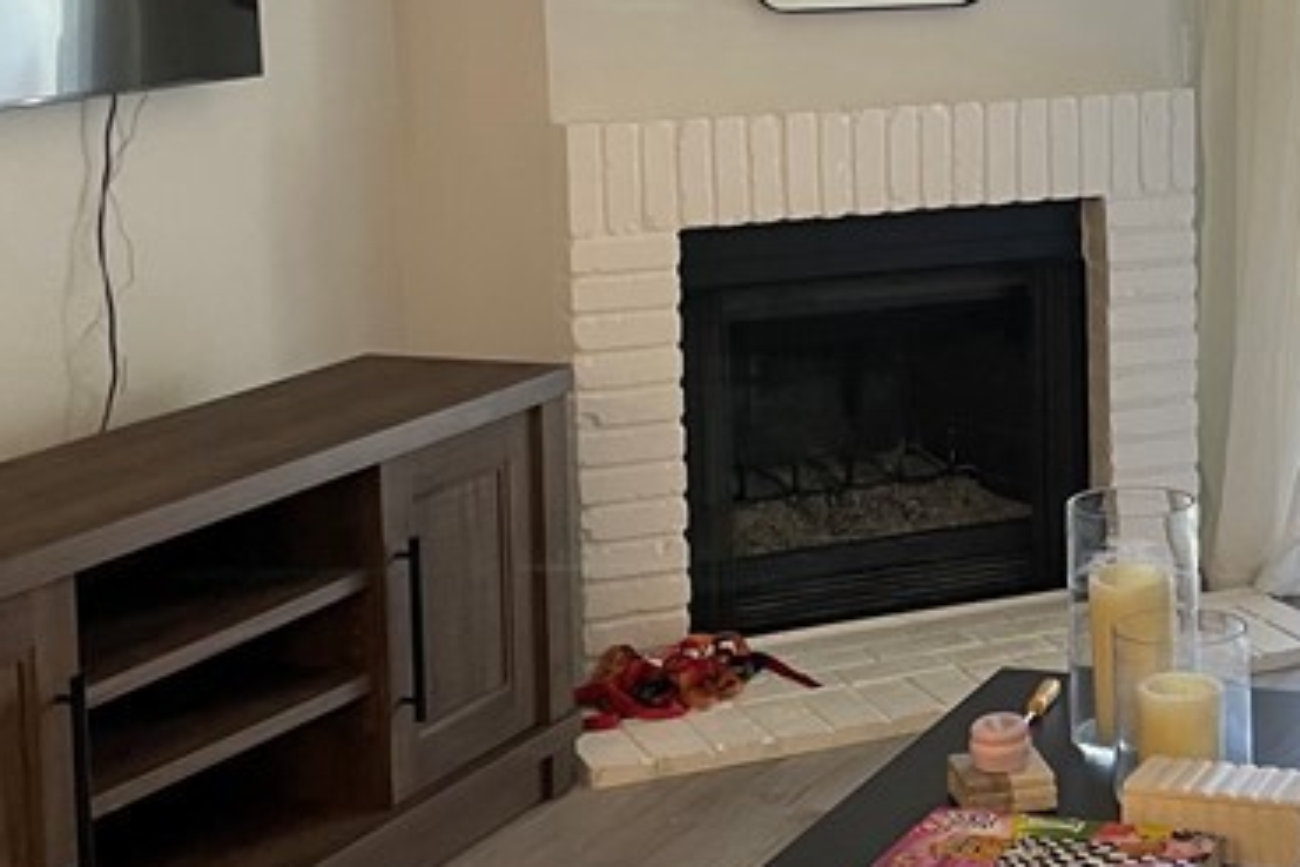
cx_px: 1117
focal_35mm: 75
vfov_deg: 18.1
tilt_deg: -6.3
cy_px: 240
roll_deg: +0.5
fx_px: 2708
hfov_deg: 26.3
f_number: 1.6
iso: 100
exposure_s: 1/60
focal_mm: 4.2
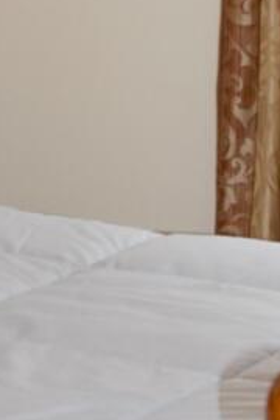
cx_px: 11
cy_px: -247
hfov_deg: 5.8
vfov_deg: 8.5
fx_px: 2765
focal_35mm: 237
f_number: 4.5
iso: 1000
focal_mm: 32
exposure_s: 1/60
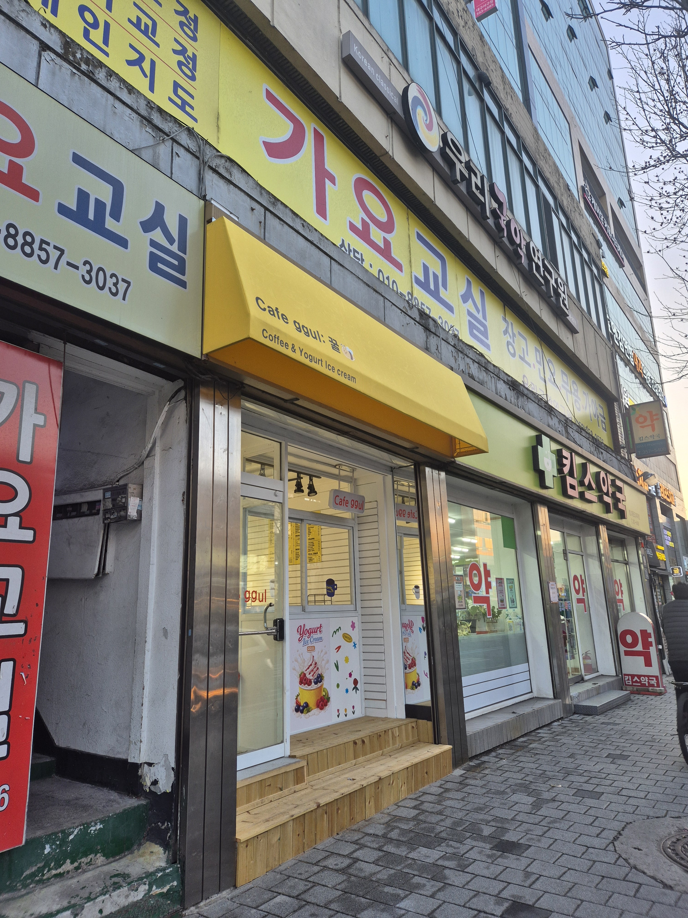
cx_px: 344
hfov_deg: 58.9
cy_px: 459
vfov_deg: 73.9
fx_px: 610
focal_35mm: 23
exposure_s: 1/120
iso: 40
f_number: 1.8
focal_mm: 5.4
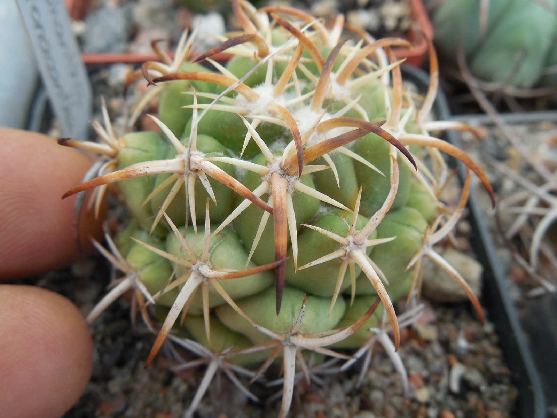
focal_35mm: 31
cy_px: 209
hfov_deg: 58.4
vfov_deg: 45.4
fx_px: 499
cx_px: 278
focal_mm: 5.6
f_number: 3.6
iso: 125
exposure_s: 1/125
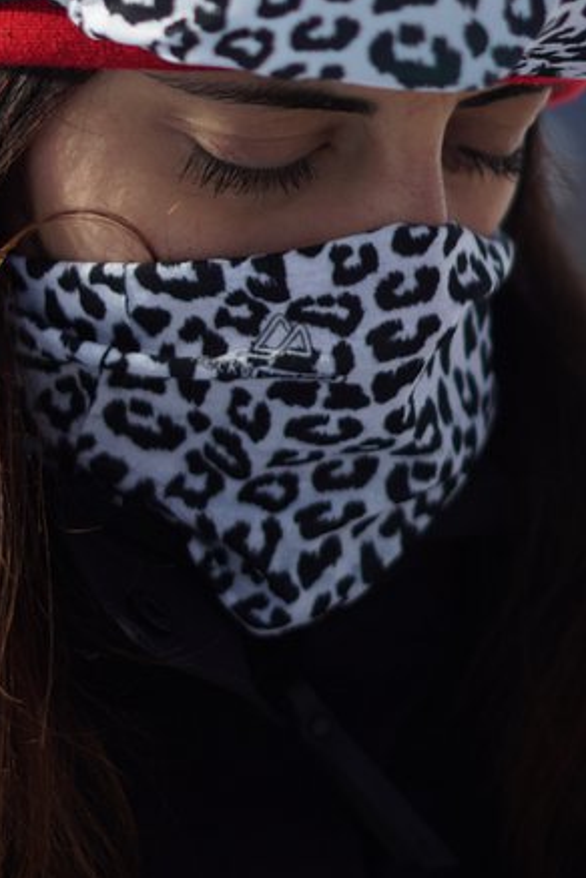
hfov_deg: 10.0
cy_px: 118
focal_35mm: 137
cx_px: 416
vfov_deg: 14.8
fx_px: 3345
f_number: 1.8
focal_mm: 50
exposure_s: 1/1600
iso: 100
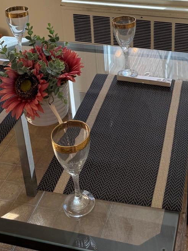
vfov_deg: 32.1
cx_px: 134
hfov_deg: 25.9
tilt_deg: -23.5
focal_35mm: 56
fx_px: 405
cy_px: 11
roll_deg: +1.3
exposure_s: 1/518
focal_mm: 6.76
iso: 80
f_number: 1.78
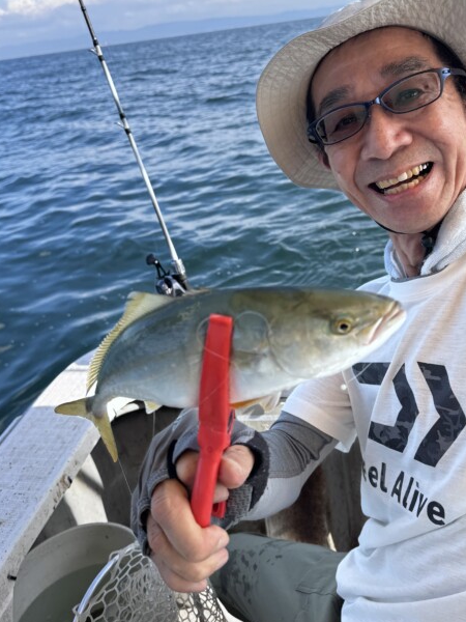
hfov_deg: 44.1
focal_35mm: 32
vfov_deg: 56.7
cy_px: 280
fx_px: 574
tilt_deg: -23.6
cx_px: 256
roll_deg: +5.8
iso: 80
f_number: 1.78
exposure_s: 1/1366
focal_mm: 6.76
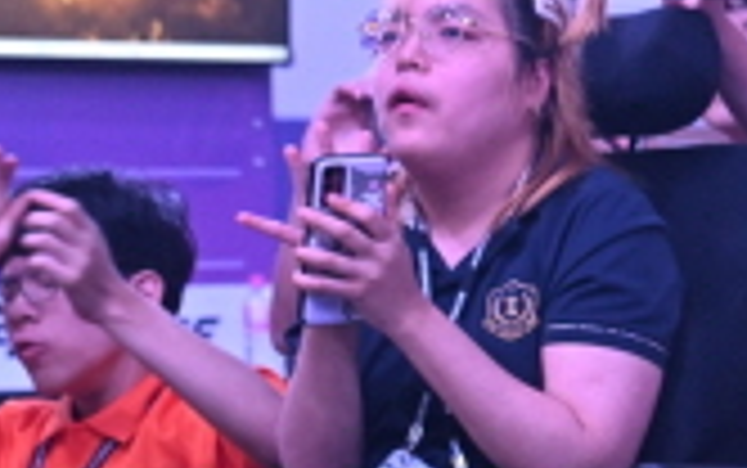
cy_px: 223
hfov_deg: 10.6
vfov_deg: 6.9
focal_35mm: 191
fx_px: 3891
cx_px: 1134
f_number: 3.2
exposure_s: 1/200
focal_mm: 39
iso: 1800
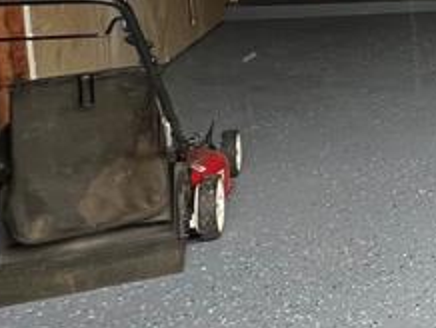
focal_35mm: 61
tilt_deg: -5.6
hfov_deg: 17.7
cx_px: 928
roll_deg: -1.1
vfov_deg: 22.5
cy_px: -50
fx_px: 769
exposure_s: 1/99
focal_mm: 1.57
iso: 64
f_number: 1.8
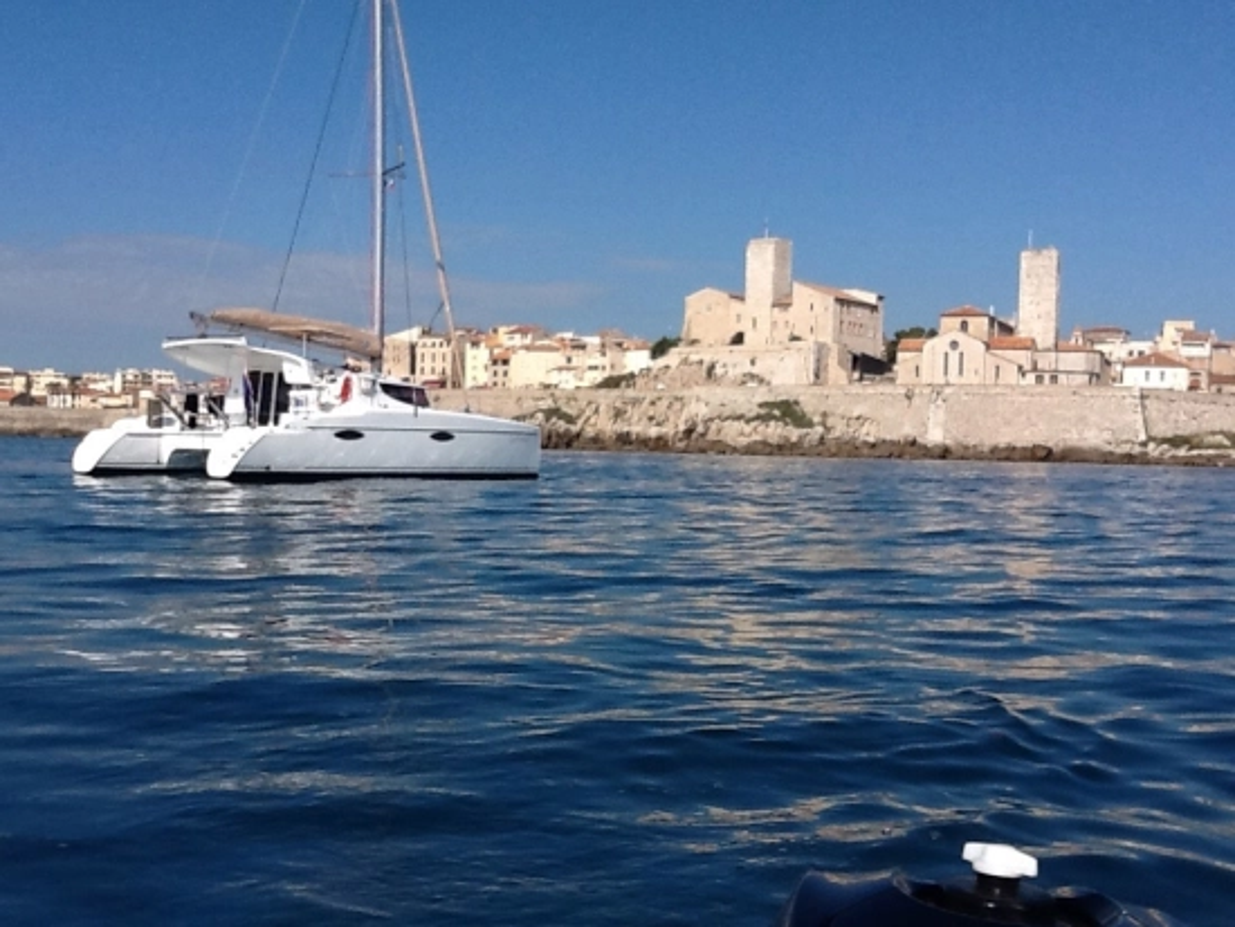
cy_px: 464
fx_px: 1570
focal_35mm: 44
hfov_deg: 42.9
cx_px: 618
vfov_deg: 32.9
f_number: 2.4
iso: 40
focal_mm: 2.03
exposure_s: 1/2433
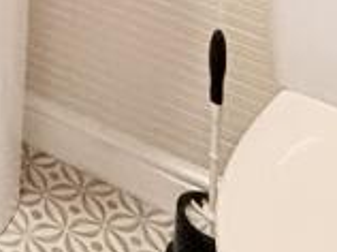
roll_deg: -0.2
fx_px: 885
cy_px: -519
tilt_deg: -3.5
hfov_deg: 17.7
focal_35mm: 91
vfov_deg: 10.7
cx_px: -256
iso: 500
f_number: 2.2
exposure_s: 1/50
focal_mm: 2.22
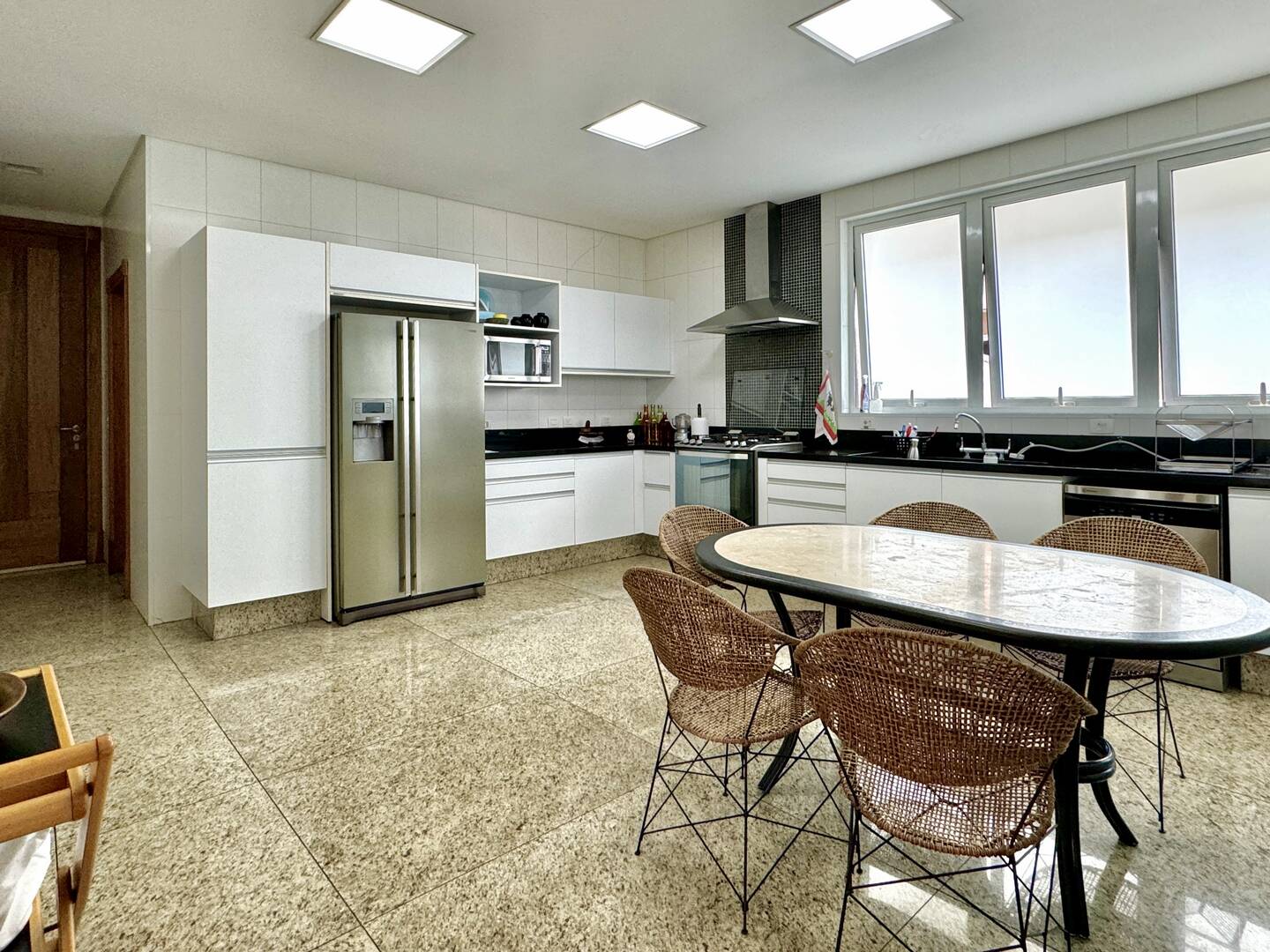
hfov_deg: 102.1
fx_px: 514
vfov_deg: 85.7
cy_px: 476
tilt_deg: -5.5
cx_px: 635
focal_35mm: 14
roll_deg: +0.5
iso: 160
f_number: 2.2
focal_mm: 2.22
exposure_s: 1/120
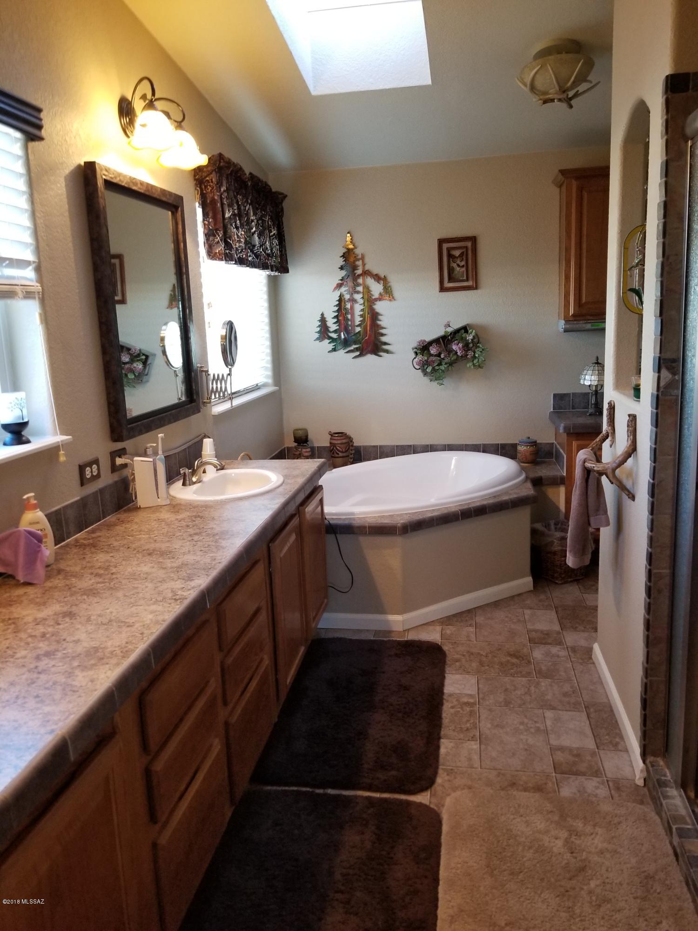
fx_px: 699
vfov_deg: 67.3
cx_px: 349
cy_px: 466
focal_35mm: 26
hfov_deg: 53.1
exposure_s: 1/40
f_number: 1.7
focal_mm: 4.3
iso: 160
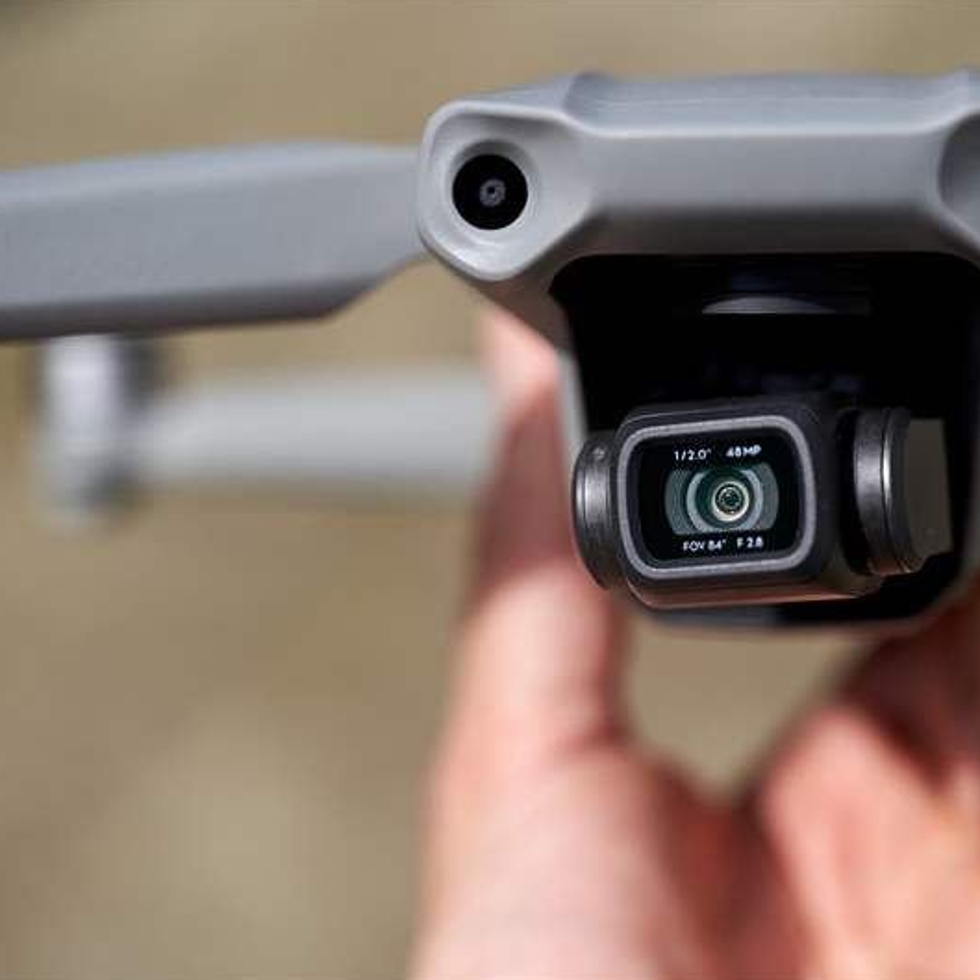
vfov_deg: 19.3
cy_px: 488
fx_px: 2883
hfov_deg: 19.2
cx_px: 702
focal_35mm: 90
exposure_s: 1/5000
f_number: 4
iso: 400
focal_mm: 70
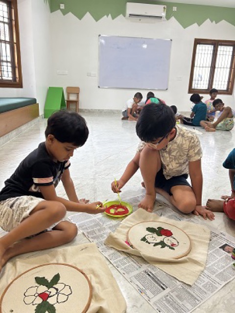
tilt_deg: -14.7
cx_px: 118
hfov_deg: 53.1
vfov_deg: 67.3
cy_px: 156
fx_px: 235
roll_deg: -2.0
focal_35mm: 26
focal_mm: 5.7
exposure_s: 1/100
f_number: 1.5
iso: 100
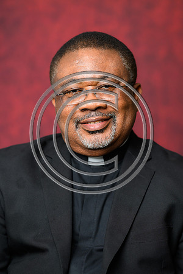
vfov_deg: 13.1
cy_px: 137
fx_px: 1197
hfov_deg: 8.7
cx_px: 92
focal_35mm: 157
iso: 160
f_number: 2
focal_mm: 105
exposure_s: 1/125
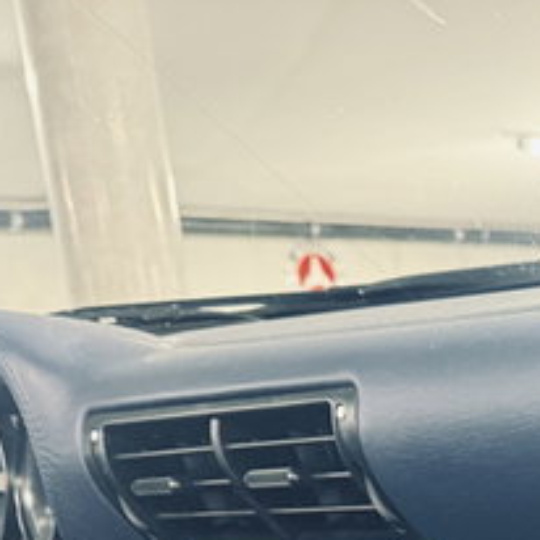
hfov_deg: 20.1
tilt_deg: -13.4
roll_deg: +5.4
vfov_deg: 19.7
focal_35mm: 79
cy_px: 747
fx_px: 1394
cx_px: 700
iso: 640
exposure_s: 1/33
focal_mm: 6.76
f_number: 1.78
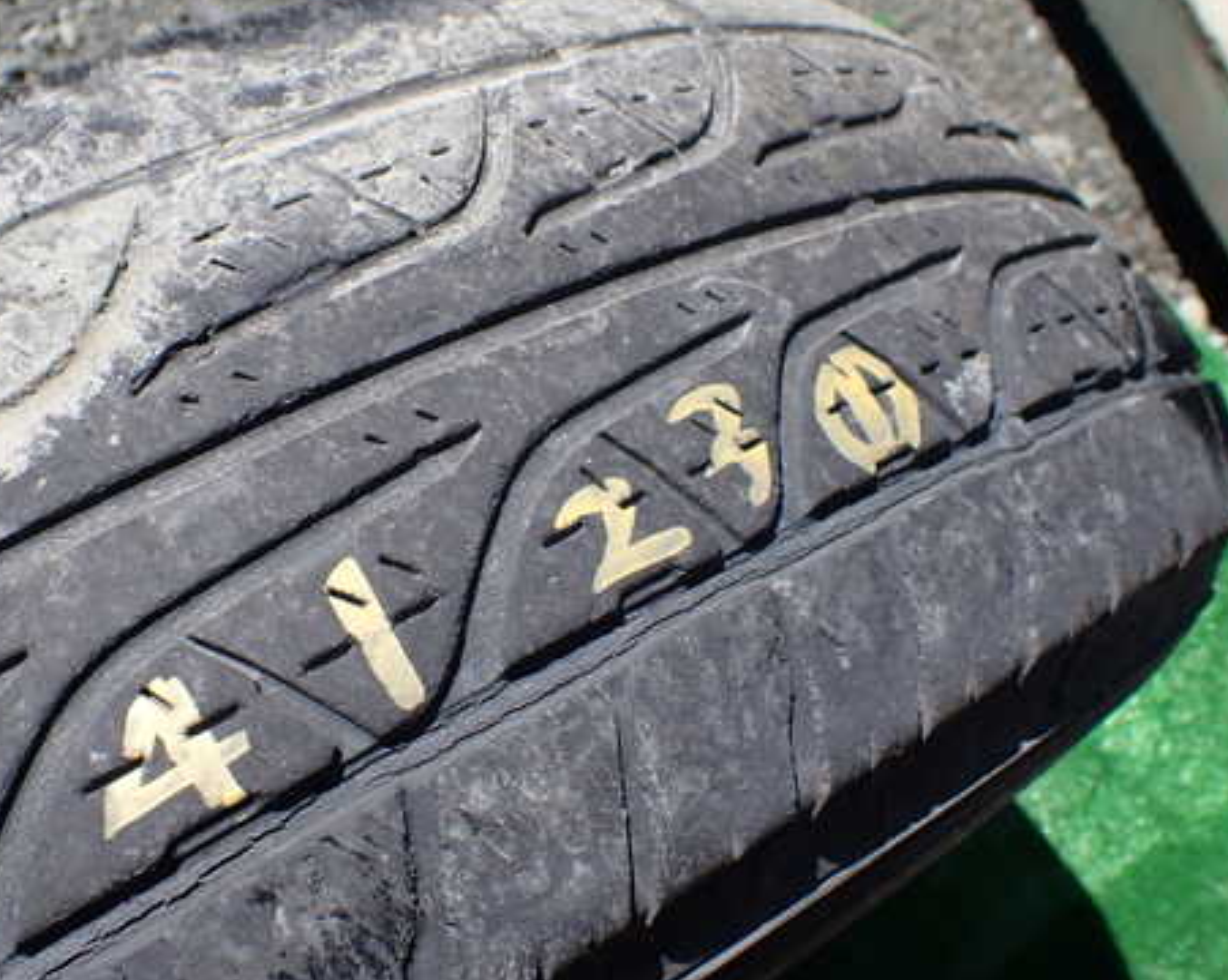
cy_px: 466
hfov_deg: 46.5
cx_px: 471
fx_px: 1416
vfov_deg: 38.2
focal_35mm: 39
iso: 100
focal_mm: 5.4
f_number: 3.2
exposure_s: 1/800
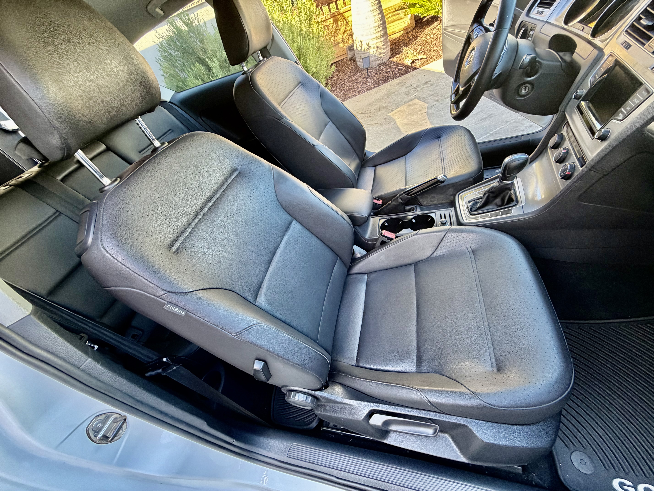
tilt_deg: -42.3
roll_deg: +25.6
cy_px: 246
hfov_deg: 102.1
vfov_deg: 85.7
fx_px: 265
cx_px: 327
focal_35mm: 14
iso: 250
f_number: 2.2
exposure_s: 1/121
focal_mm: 2.22
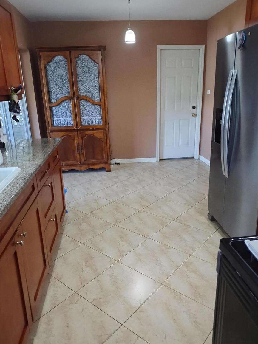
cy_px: 175
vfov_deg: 67.3
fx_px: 258
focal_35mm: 26
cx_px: 130
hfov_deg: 53.0
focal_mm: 4.71
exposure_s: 1/40
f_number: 1.7
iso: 331
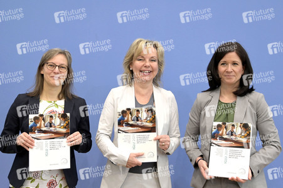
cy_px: 94
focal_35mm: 55
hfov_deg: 36.3
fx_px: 432
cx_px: 142
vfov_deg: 24.6
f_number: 5
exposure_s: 1/500
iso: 4000
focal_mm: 55
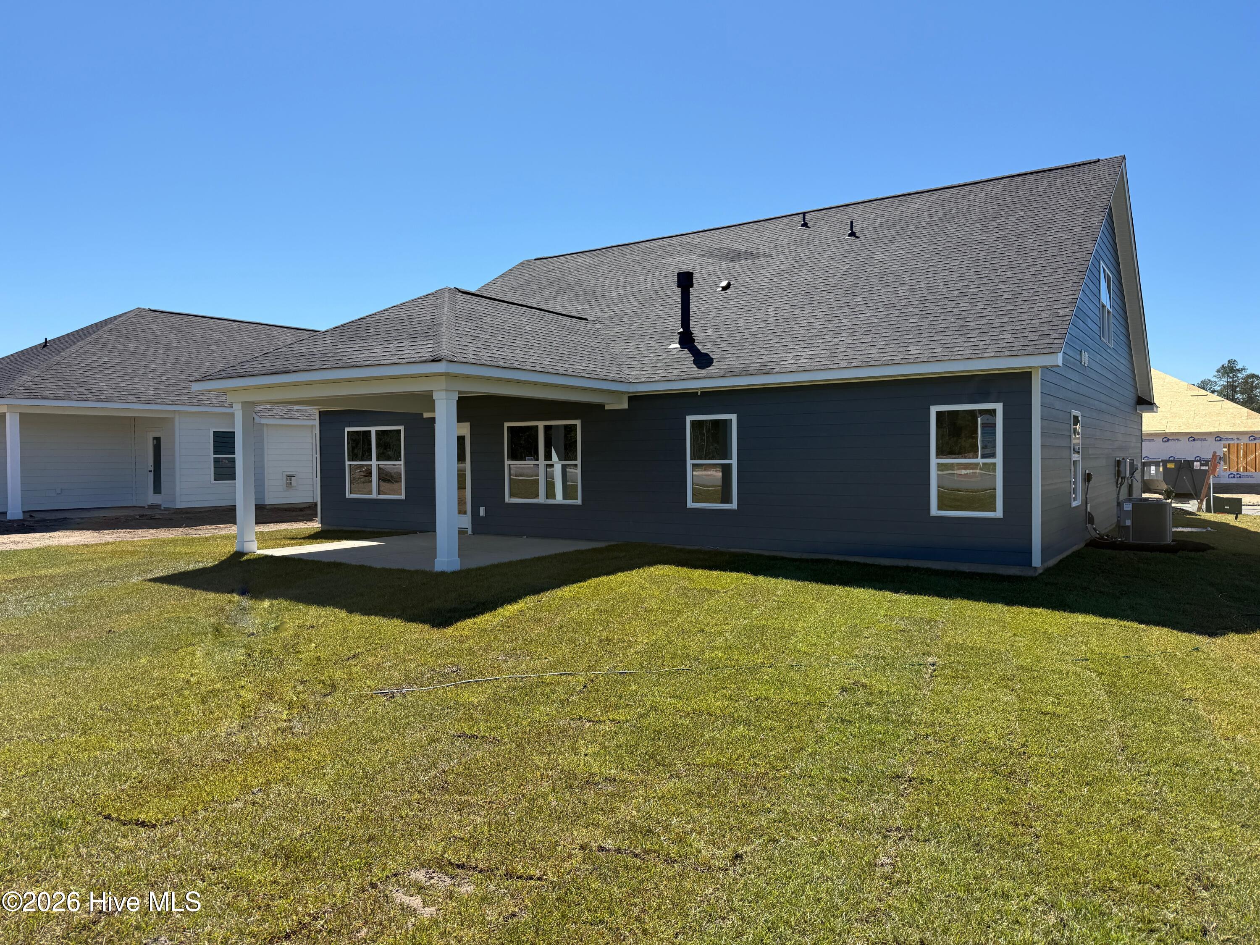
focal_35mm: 24
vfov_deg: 56.8
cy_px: 472
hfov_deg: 71.6
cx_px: 630
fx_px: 874
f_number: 1.78
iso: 80
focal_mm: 6.76
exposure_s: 1/4167
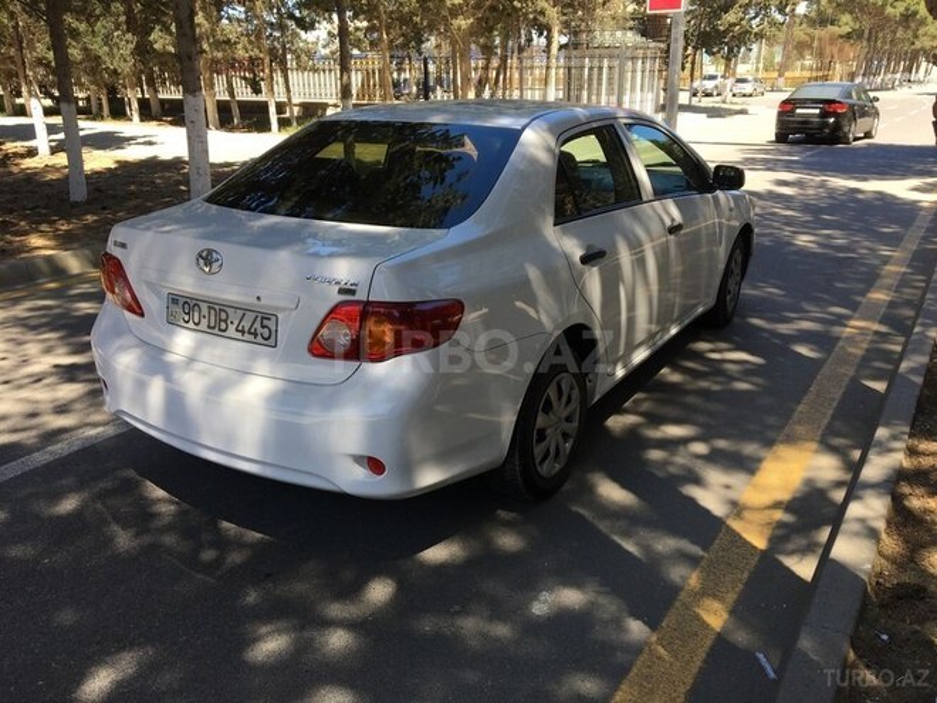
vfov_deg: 48.2
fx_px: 785
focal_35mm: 29
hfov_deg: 61.7
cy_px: 352
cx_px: 468
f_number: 2.2
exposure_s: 1/384
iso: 25
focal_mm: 4.15
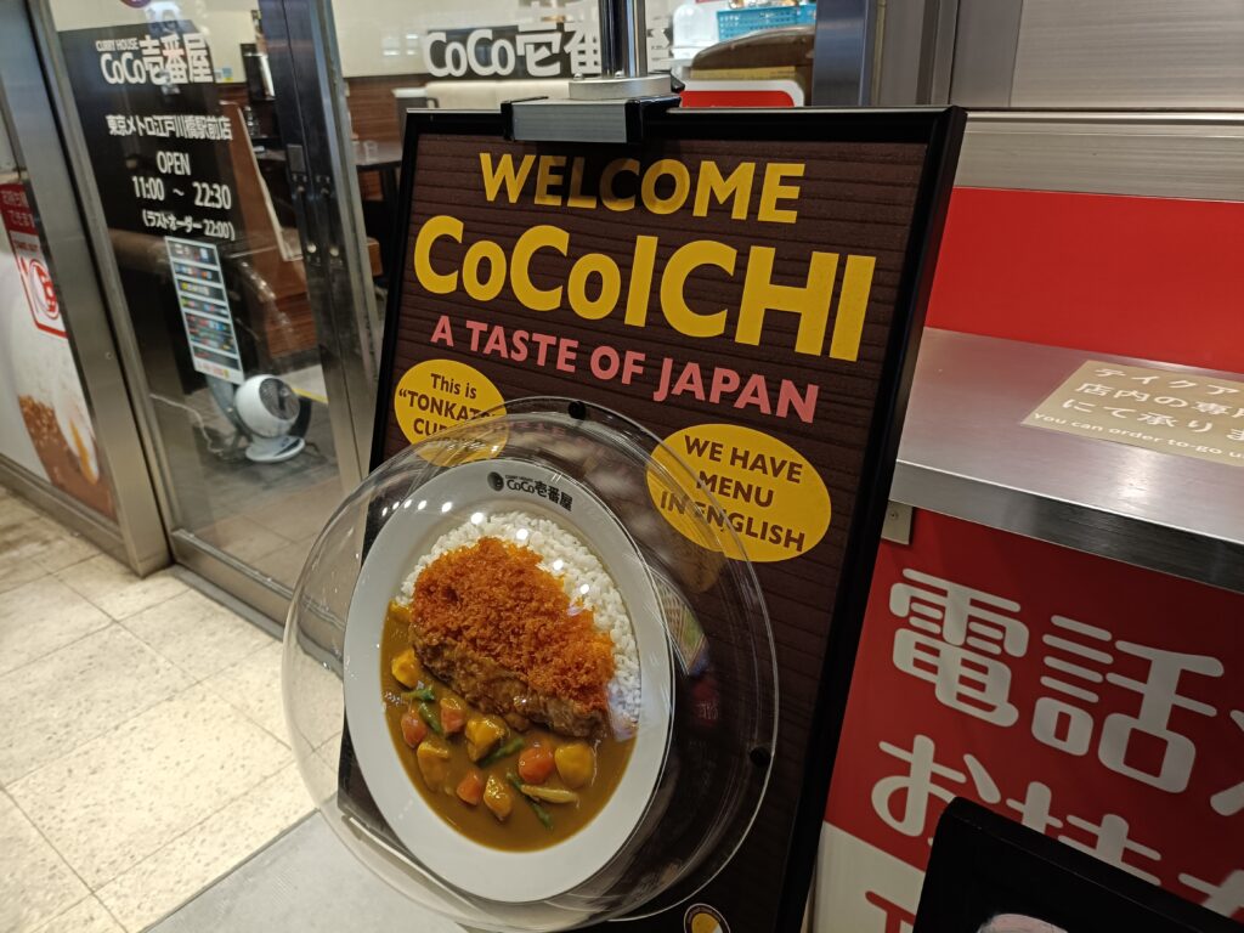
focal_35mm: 25
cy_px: 466
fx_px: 898
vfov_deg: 54.9
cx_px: 622
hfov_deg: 69.4
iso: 500
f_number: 1.7
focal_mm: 4.7
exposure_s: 1/50
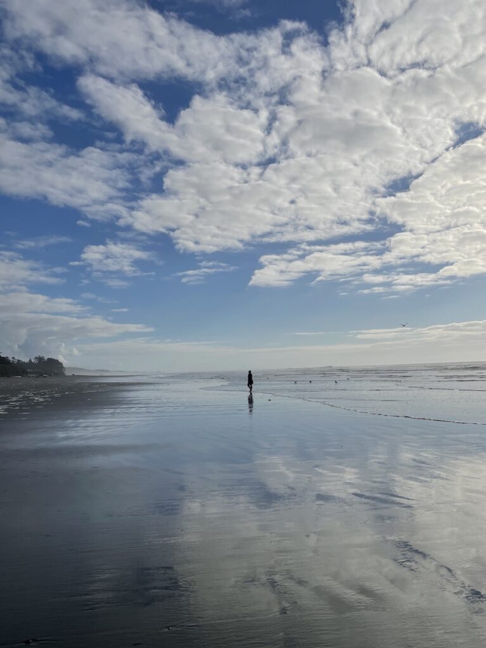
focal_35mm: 26
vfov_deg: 67.3
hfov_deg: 53.0
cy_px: 324
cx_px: 243
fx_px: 487
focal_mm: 4.2
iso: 32
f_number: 1.6
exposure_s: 1/14925
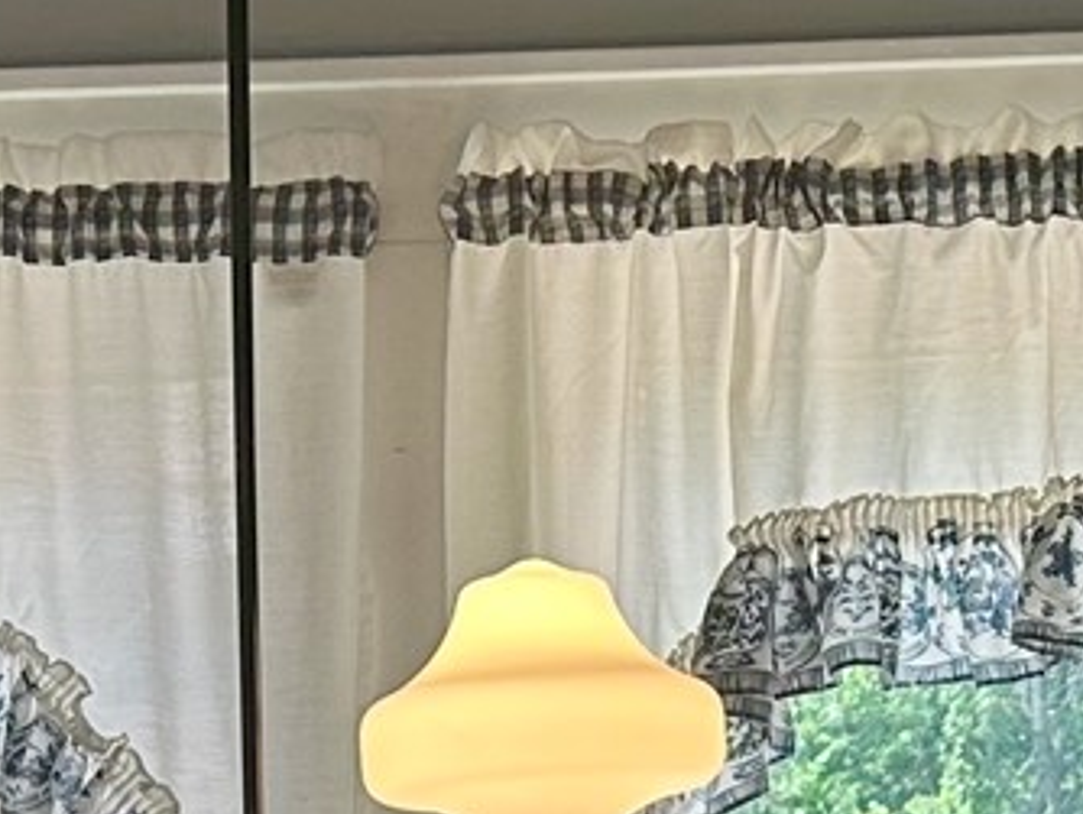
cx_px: 542
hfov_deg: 13.4
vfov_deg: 9.0
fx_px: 4602
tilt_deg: -7.2
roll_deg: +0.8
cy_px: 2020
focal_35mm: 147
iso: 80
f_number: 1.78
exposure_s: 1/258
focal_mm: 6.86
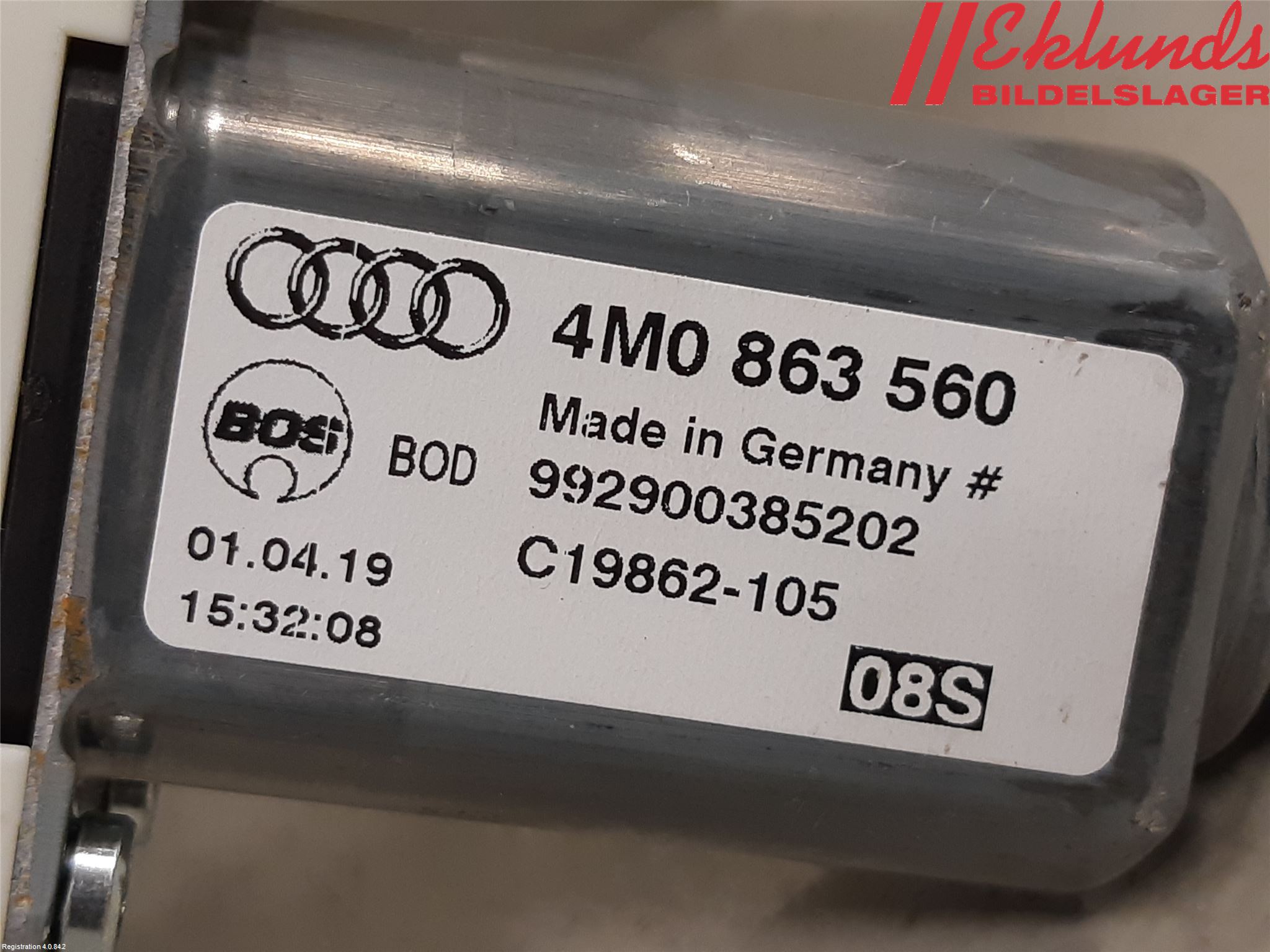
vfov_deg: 53.1
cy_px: 476
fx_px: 954
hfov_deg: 67.3
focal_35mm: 26
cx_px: 635
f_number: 1.7
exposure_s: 1/50
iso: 100
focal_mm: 3.93
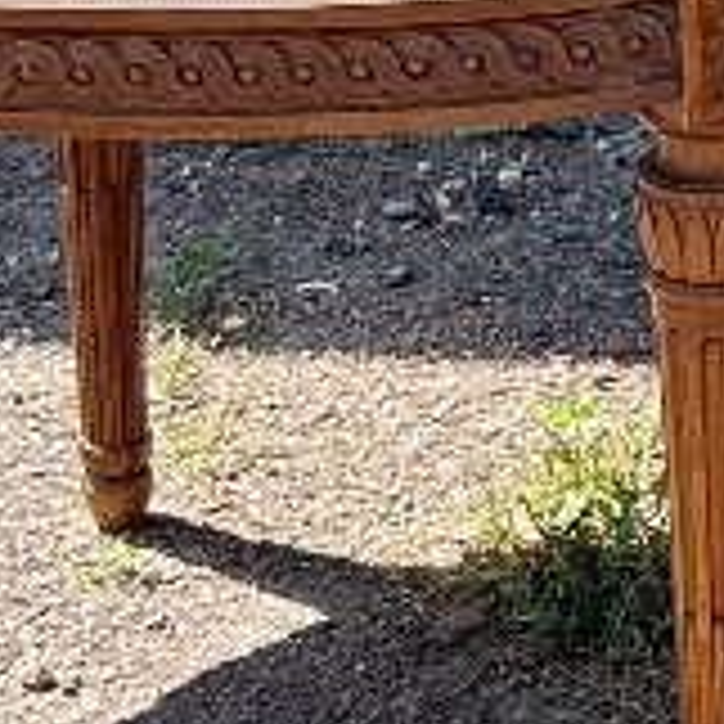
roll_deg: -0.8
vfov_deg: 10.1
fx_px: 4046
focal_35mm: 171
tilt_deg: -22.8
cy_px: 4
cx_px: 1255
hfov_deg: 9.8
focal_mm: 5.7
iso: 50
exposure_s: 1/738
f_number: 1.5
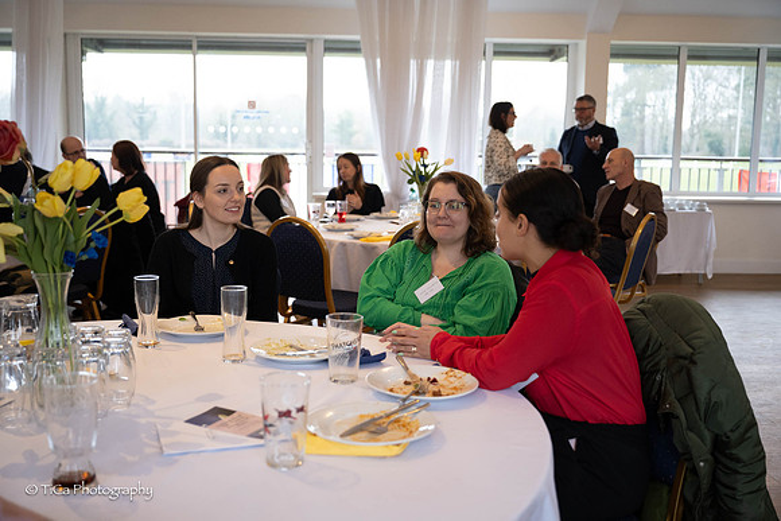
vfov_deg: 35.1
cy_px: 260
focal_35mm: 38
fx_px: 825
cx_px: 390
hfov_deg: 50.7
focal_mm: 38
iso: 1000
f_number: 3.2
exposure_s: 1/60
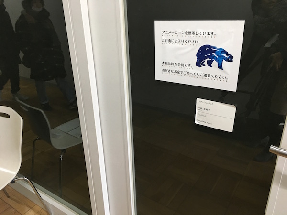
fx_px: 240
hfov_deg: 61.7
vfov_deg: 48.2
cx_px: 144
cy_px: 108
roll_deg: +1.2
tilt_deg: -22.8
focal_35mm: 29
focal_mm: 4.15
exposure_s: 1/30
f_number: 2.2
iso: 160
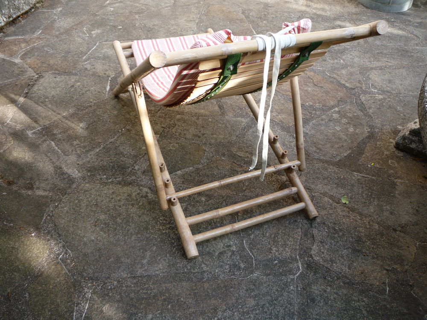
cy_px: 160
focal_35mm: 30
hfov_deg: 60.0
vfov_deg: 46.8
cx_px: 214
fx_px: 370
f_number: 3.3
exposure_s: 1/80
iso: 100
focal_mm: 5.2
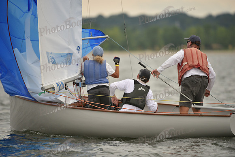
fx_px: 2612
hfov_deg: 5.2
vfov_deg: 3.4
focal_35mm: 400
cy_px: 78
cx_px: 118
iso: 320
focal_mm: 400
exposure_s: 1/1250
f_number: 4
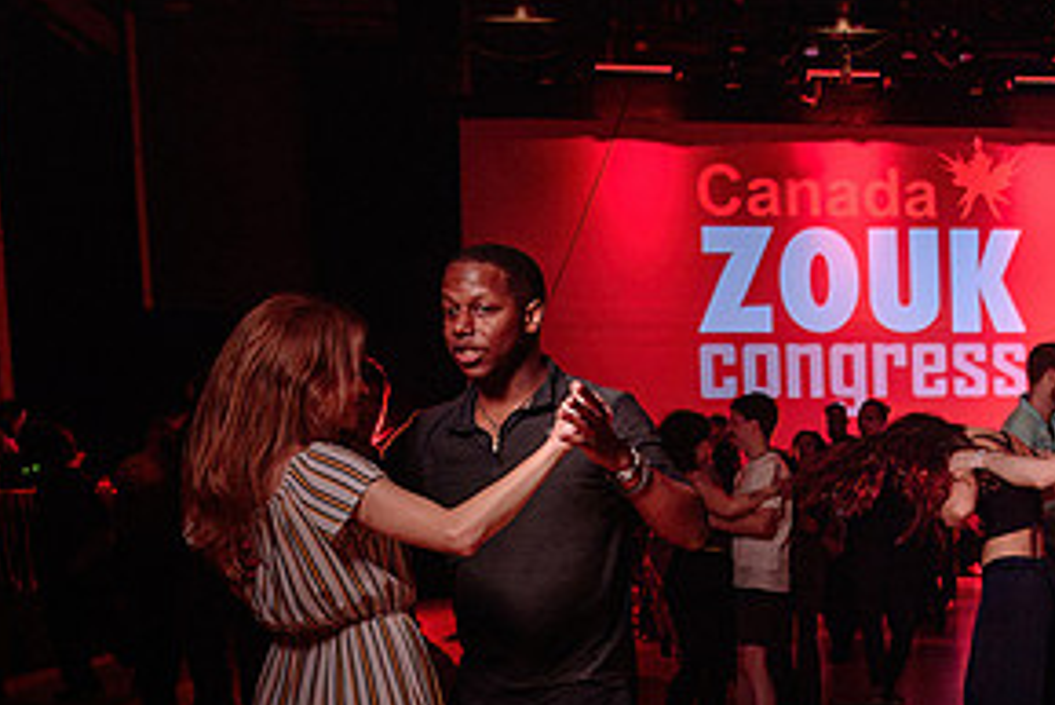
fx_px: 1700
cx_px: 1043
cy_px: 641
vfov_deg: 22.8
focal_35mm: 58
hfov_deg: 31.9
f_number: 3.2
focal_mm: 24
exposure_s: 1/160
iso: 1000
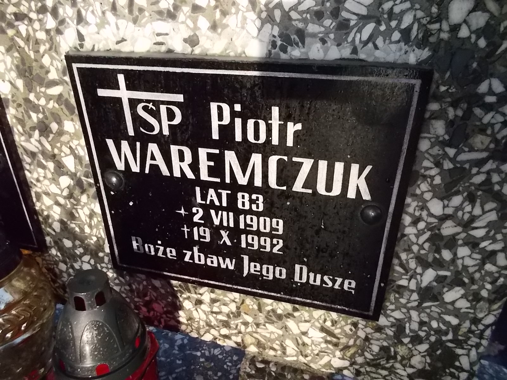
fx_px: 381
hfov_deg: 67.3
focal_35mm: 26
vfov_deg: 53.1
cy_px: 190
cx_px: 254
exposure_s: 1/125
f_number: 8
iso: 400
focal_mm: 4.6
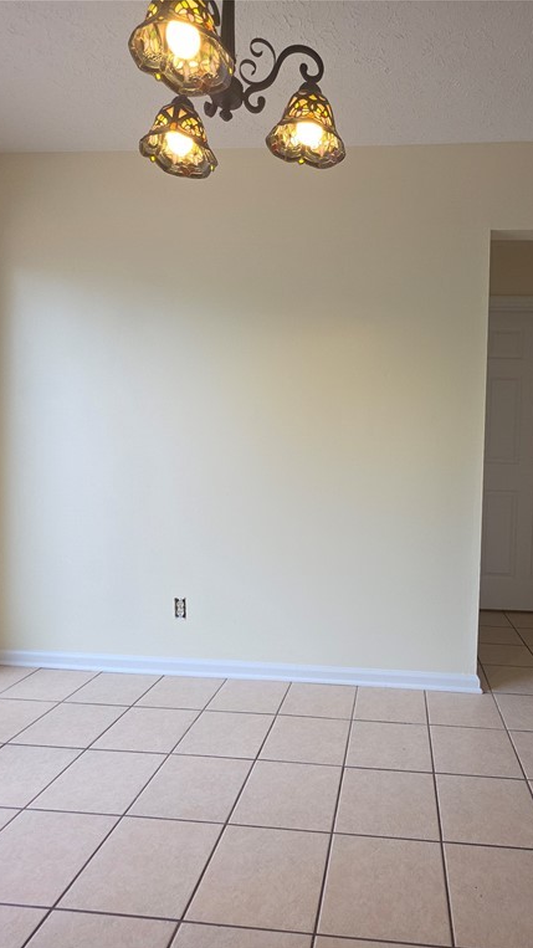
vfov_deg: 89.6
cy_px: 476
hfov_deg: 56.9
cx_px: 362
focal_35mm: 19
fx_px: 478
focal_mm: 2.2
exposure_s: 1/60
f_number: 1.9
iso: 25
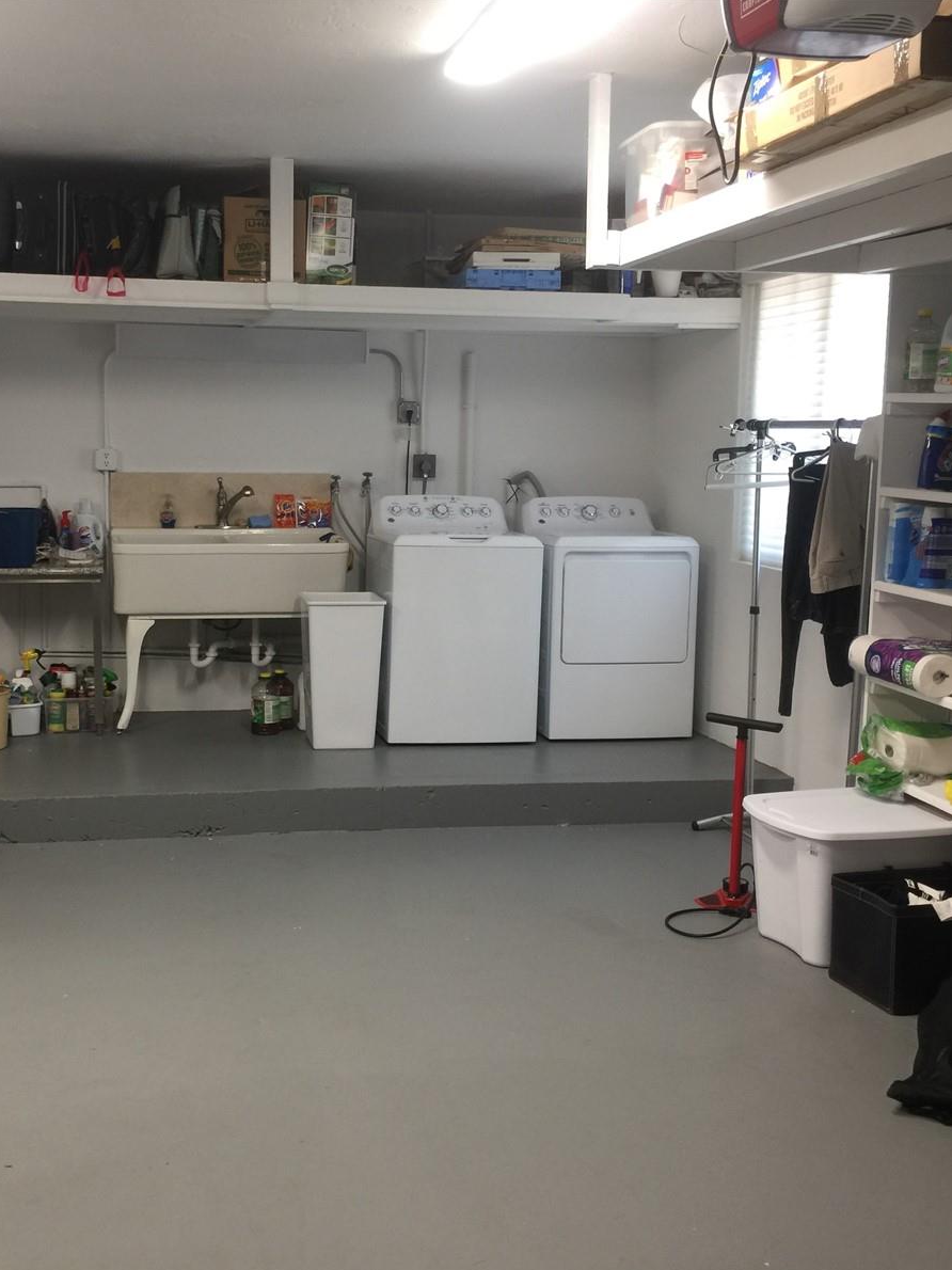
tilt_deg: -8.9
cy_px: 637
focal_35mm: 39
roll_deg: -0.9
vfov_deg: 47.9
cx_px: 352
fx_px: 1431
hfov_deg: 36.6
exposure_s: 1/15
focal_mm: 4.15
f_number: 2.2
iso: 32
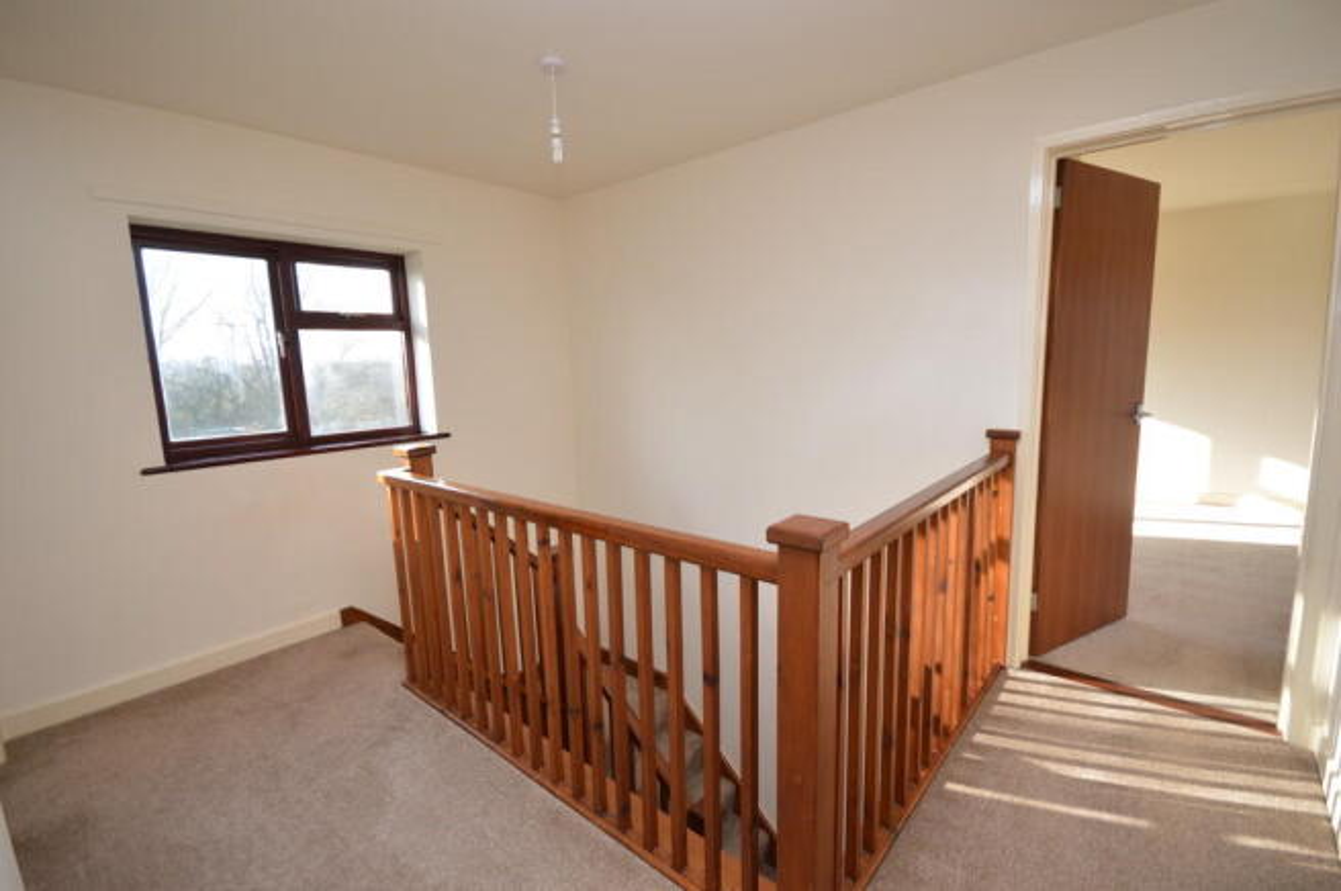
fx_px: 558
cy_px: 446
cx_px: 670
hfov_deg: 100.4
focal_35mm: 15
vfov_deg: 77.2
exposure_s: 1/100
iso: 400
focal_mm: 10
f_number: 5
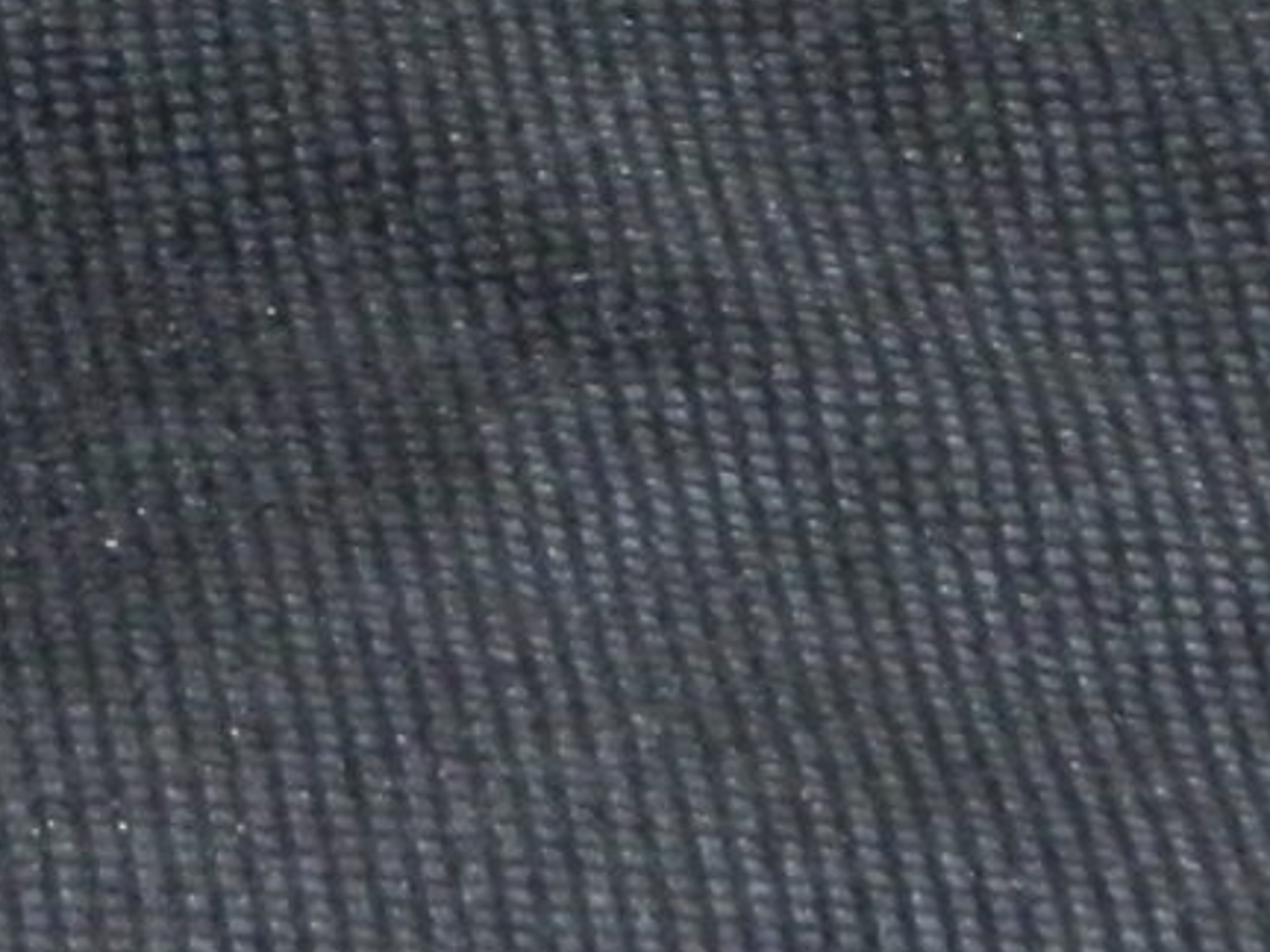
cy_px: -1593
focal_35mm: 610
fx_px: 22380
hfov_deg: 3.2
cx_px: -394
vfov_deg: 2.4
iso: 400
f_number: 4.5
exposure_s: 1/15
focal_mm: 18.6
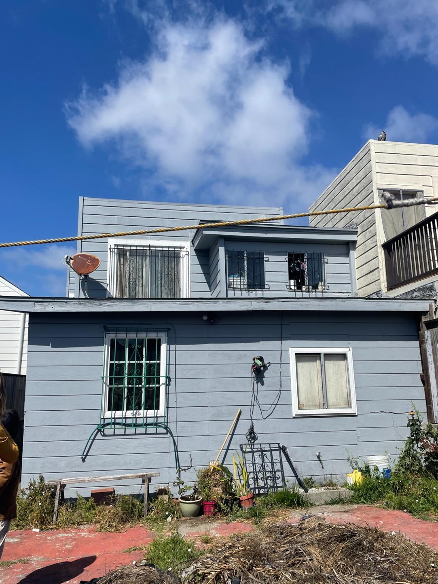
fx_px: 456
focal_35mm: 27
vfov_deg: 65.3
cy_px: 298
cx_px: 224
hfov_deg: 51.3
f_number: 1.6
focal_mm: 4.2
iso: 32
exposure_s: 1/5556
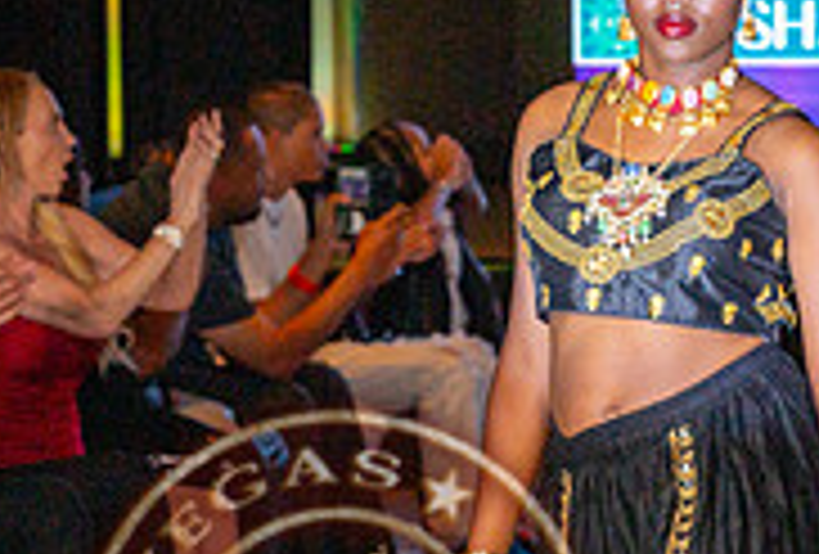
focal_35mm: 252
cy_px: 517
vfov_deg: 5.5
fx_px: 5757
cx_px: 796
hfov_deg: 8.1
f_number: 4
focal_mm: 70
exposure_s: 1/250
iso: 400
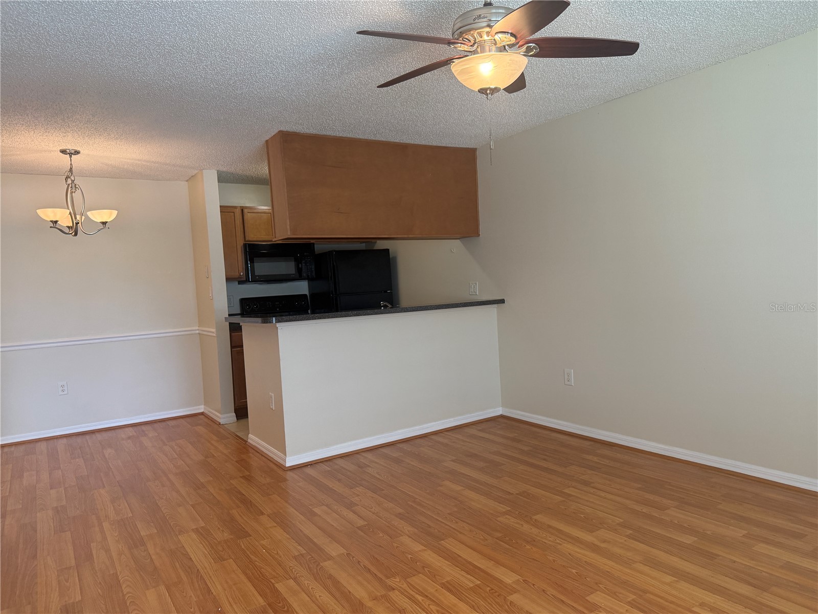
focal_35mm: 24
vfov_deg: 56.8
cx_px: 409
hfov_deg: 71.6
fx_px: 567
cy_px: 307
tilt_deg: -2.9
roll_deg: +2.4
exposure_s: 1/120
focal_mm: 6.76
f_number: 1.78
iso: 200
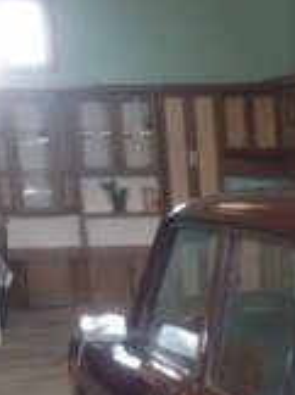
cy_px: 522
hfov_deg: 14.6
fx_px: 1082
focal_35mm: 95
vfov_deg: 19.1
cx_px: 424
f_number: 2.4
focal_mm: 2.93
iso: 80
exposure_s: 1/25
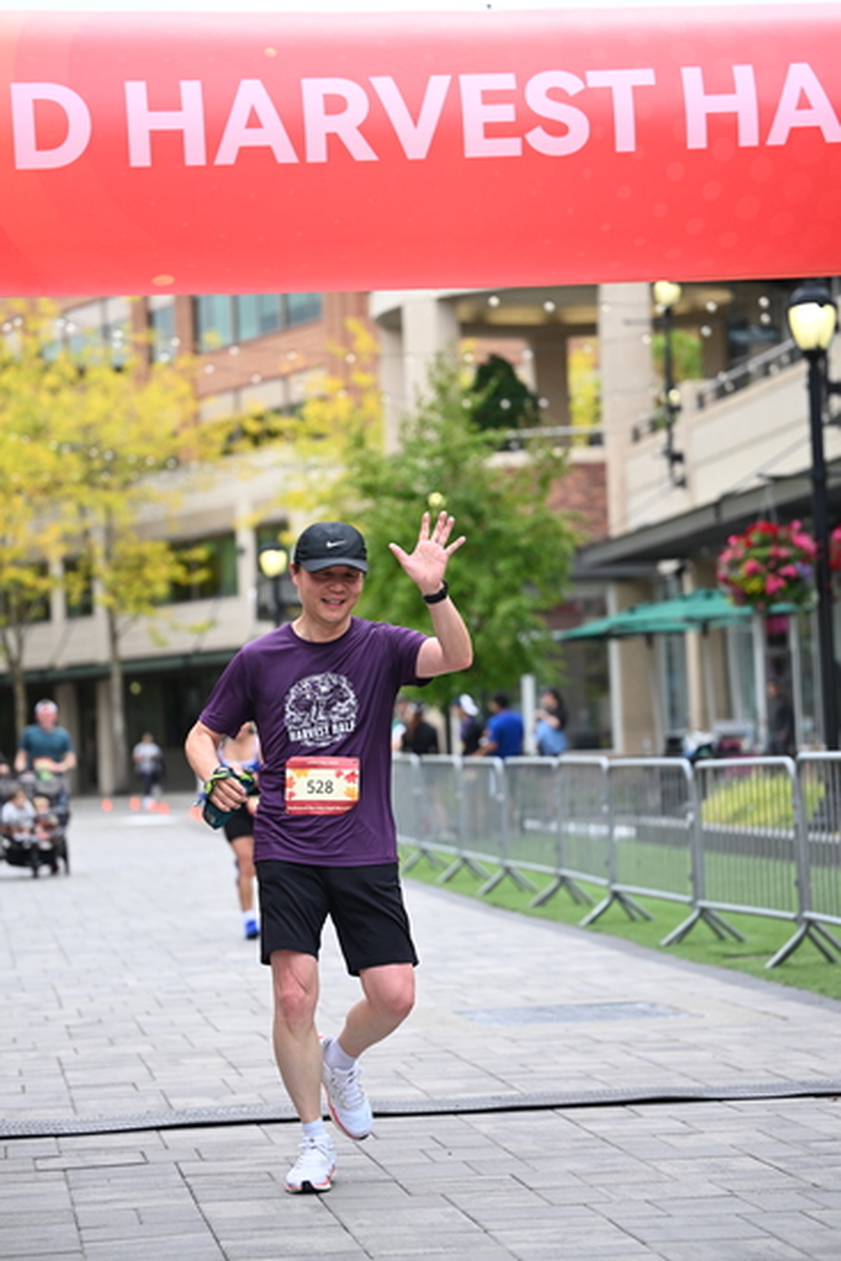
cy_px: 630
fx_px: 3081
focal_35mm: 88
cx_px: 420
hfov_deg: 15.5
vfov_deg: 23.1
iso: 640
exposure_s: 1/2000
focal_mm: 88
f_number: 2.8
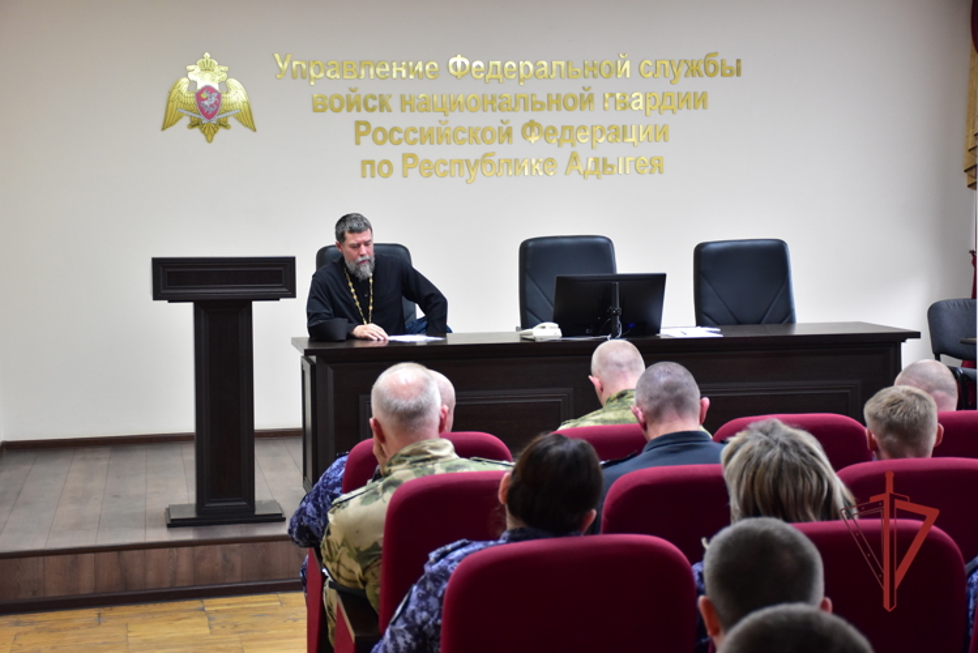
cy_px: 326
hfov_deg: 29.9
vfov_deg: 20.2
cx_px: 489
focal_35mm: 68
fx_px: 1834
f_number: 5
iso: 1600
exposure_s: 1/60
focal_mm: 45
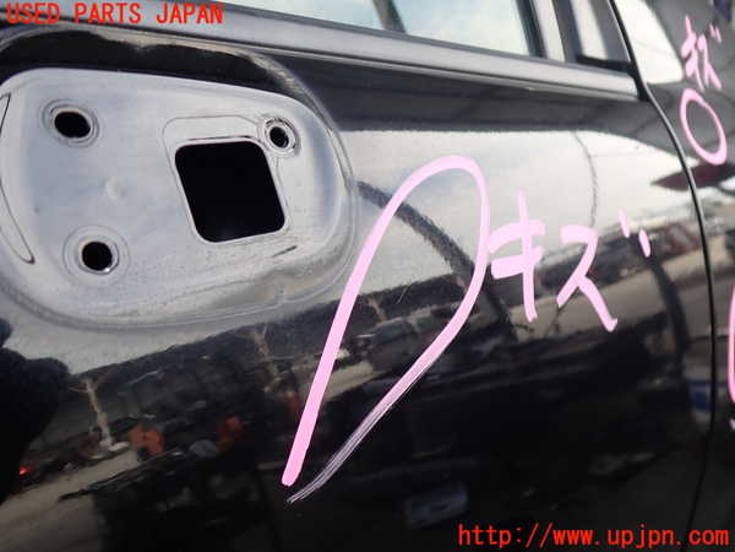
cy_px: 276
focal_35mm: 30
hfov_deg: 60.0
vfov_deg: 46.8
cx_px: 368
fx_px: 637
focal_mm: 5.4
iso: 100
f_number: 2.3
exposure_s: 1/200
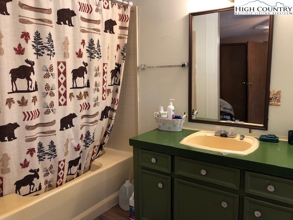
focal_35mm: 28
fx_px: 237
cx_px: 146
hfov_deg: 63.4
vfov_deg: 49.7
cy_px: 110
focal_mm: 3.99
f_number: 1.8
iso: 40
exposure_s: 1/20
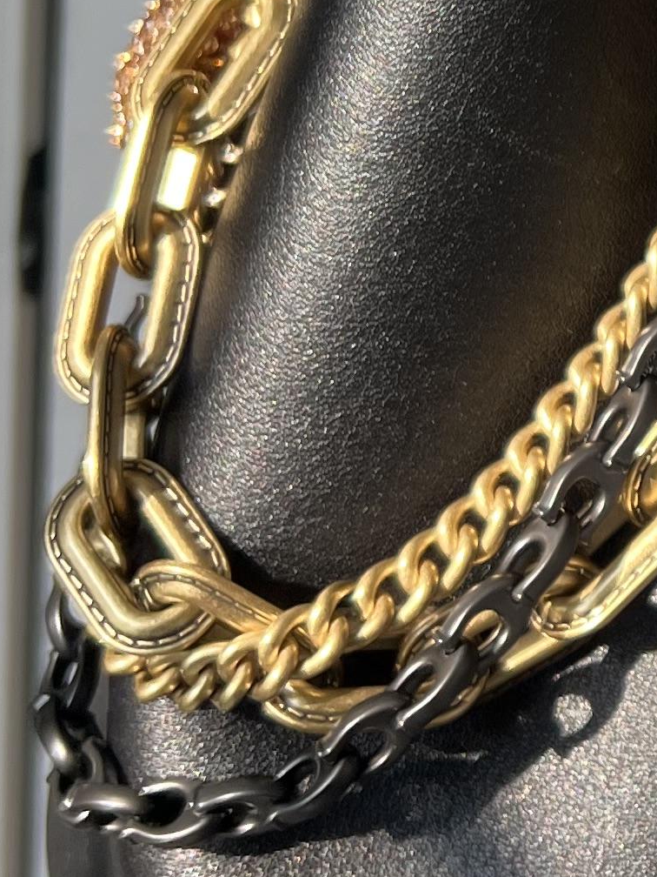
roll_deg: -9.8
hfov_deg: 13.2
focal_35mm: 104
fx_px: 2632
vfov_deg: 18.6
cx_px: 1058
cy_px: 93
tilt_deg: -19.6
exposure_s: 1/388
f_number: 1.5
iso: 50
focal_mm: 5.7
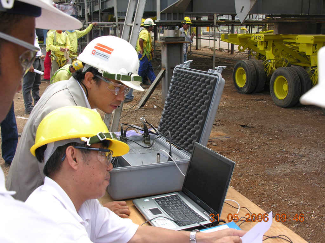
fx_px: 404
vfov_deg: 33.6
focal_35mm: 43
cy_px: 122
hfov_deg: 43.9
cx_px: 162
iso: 50
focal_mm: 11
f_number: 4.6
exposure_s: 1/106
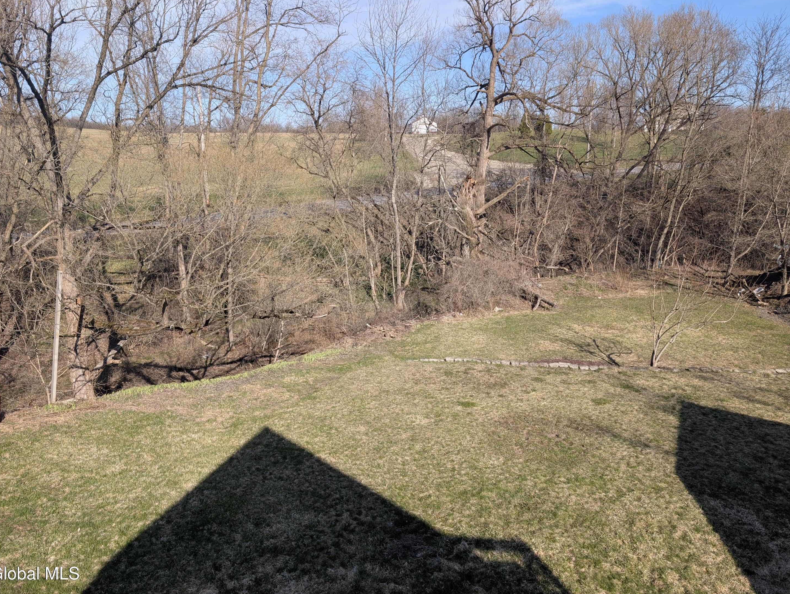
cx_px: 400
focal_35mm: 25
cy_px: 292
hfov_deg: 69.3
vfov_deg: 55.0
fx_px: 571
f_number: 1.68
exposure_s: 1/831
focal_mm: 6.9
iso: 20
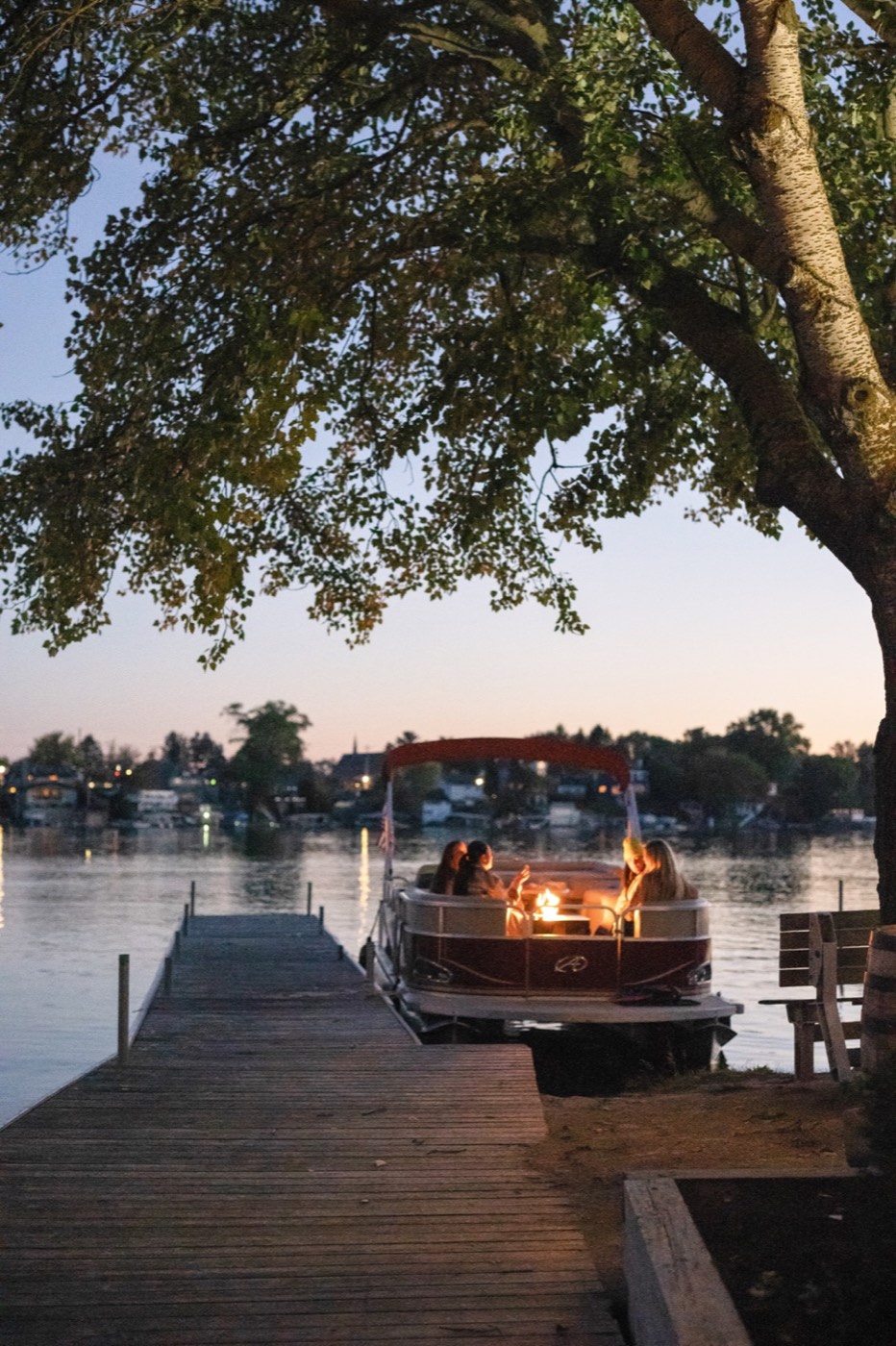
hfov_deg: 27.0
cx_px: 448
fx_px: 1868
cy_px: 673
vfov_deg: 39.6
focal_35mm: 50
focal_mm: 50
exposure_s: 1/500
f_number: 2.5
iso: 20000
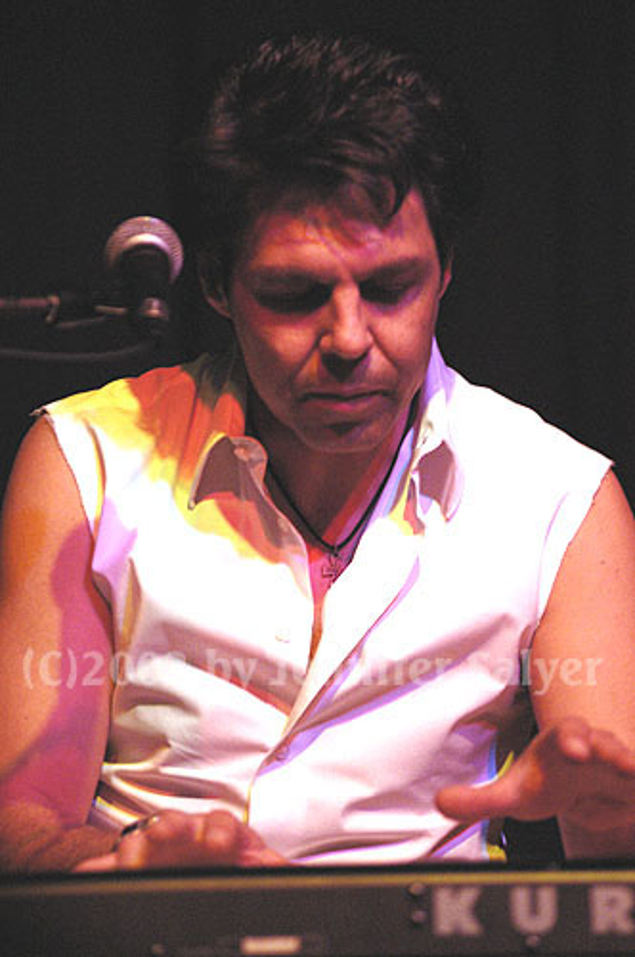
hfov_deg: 4.6
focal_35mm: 300
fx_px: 7959
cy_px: 478
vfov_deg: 6.9
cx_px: 318
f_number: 2.8
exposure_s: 1/80
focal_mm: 200
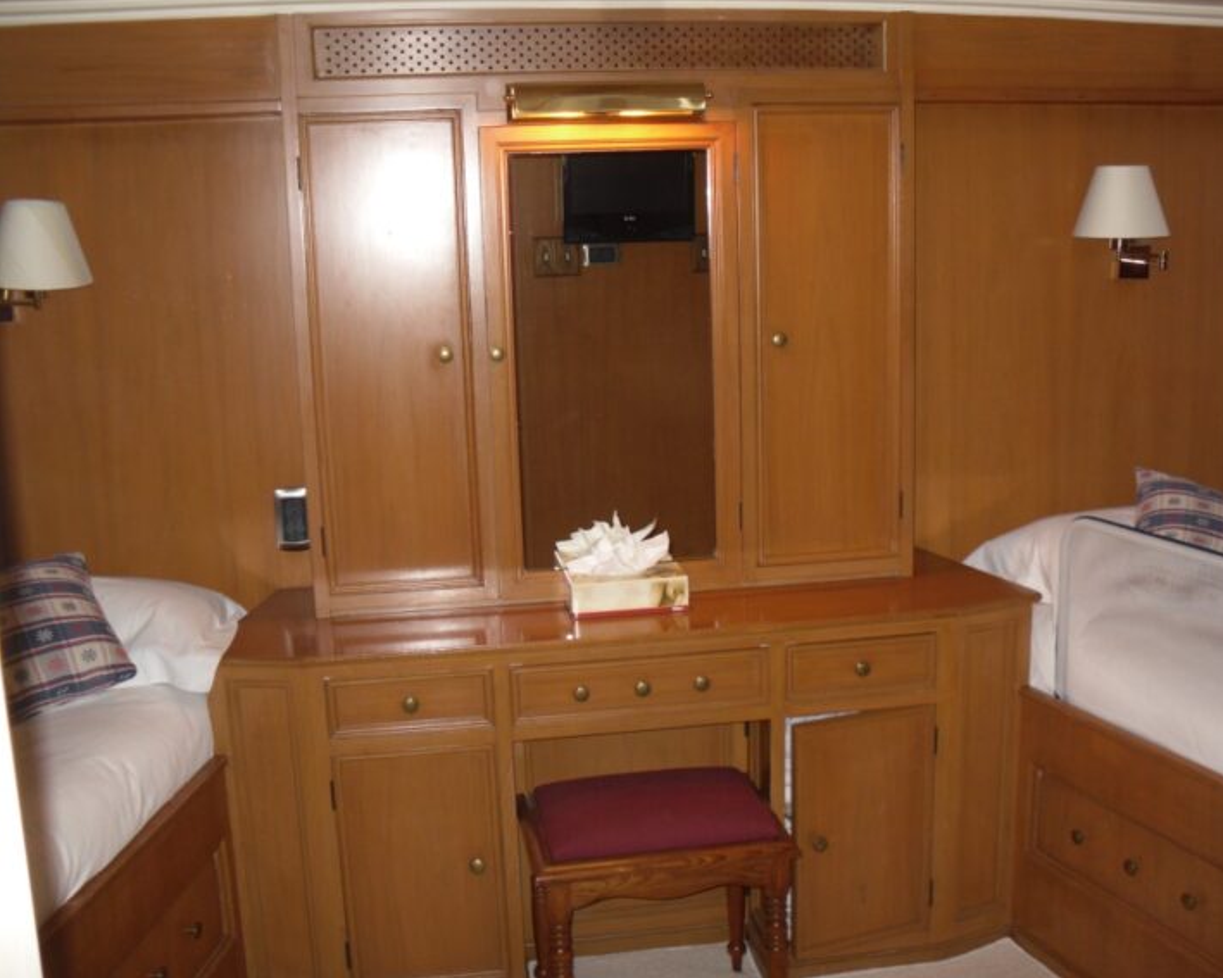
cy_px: 483
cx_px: 661
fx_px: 1339
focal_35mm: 37
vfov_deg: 40.1
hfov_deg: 49.0
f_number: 3
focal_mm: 6.3
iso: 200
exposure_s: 1/45
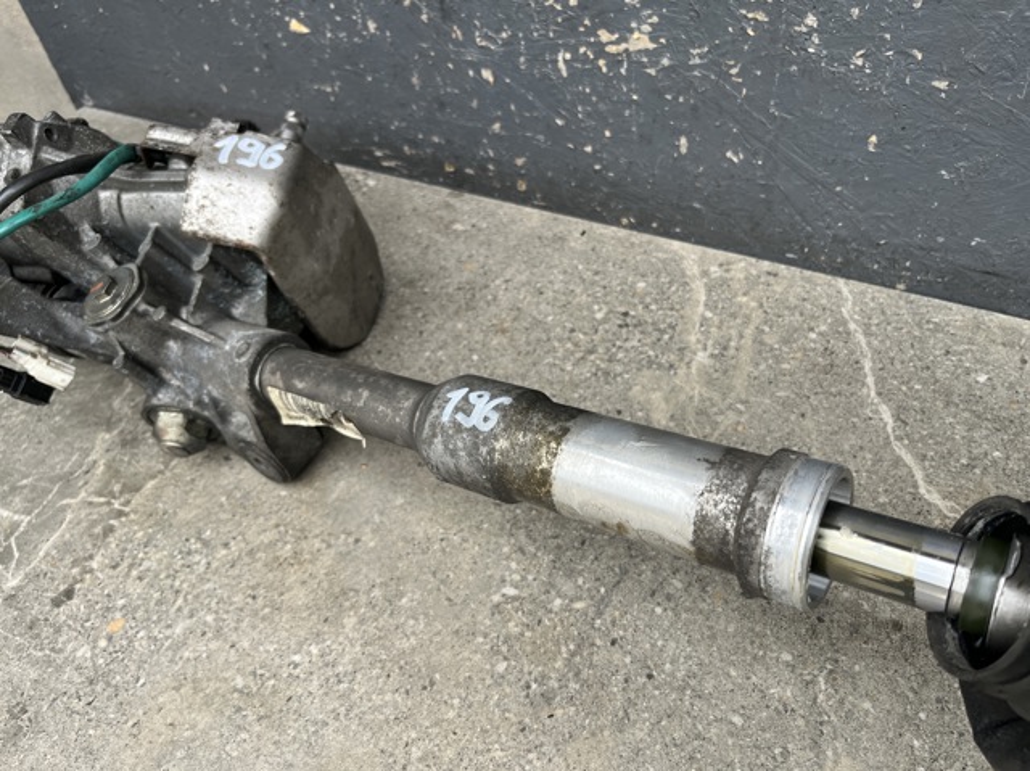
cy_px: 386
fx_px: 773
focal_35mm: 26
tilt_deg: -41.0
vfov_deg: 53.0
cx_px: 515
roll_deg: +9.0
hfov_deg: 67.3
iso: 50
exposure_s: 1/552
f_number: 1.6
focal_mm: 5.1
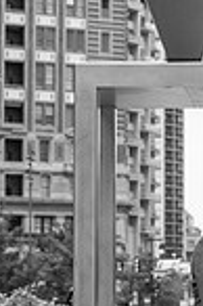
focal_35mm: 216
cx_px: 283
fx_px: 1831
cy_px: 69
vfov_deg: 9.5
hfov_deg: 6.3
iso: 800
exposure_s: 1/500
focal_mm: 70
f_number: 6.3
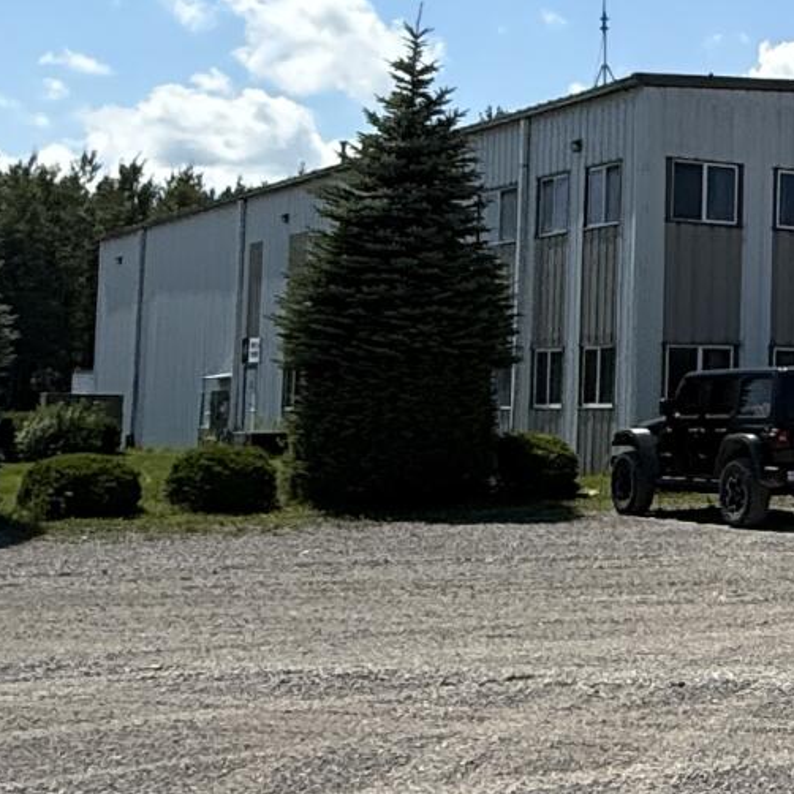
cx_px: 1251
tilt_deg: +6.2
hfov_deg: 19.7
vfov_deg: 23.2
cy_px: 259
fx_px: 1920
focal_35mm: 74
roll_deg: -0.7
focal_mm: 2.22
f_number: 2.2
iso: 50
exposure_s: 1/2976
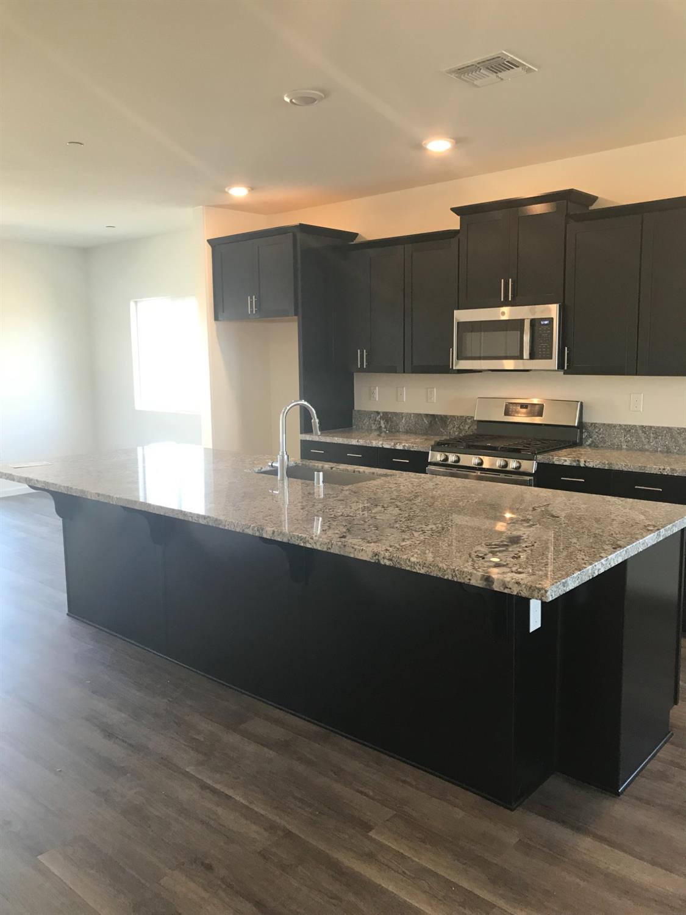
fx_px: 740
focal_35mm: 28
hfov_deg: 49.7
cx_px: 343
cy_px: 458
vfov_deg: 63.4
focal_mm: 3.99
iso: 32
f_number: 1.8
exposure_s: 1/30
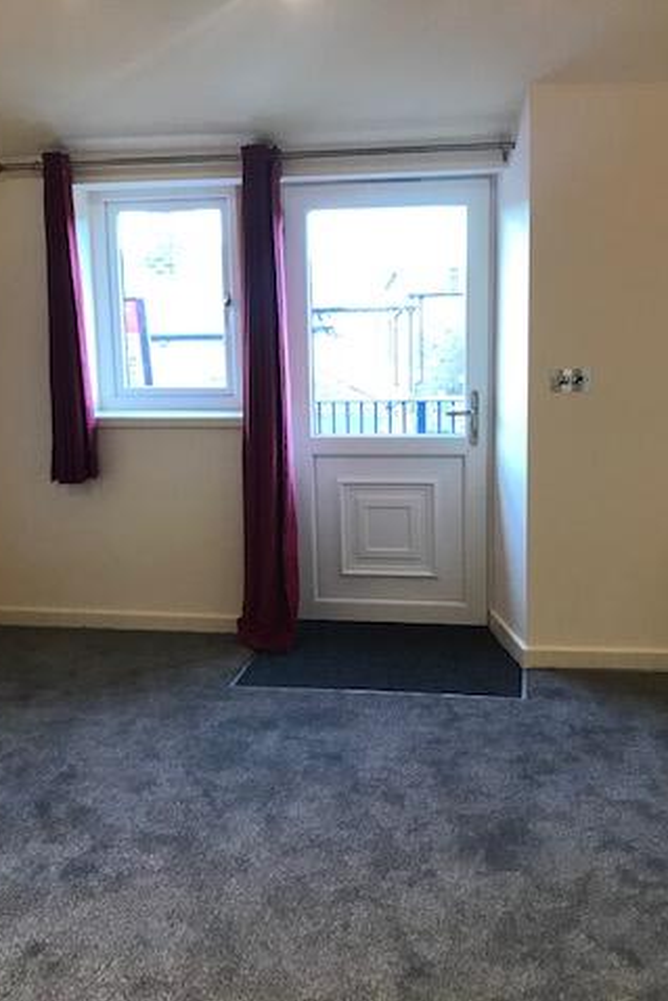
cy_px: 500
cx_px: 337
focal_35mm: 39
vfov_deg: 49.5
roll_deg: +1.2
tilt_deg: -9.1
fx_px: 1085
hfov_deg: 34.2
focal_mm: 3.99
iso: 40
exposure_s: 1/33
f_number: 1.8
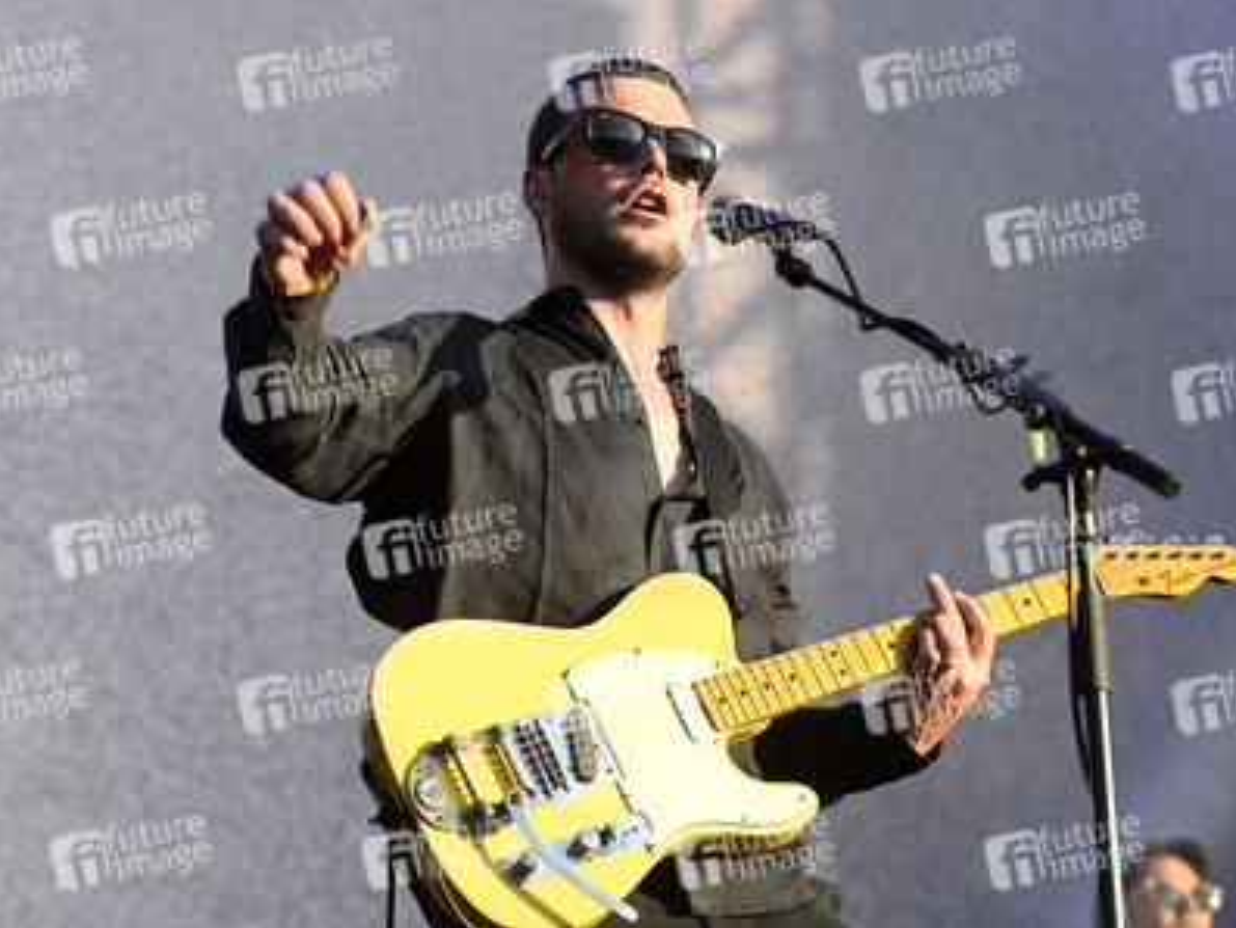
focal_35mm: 120
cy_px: 464
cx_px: 671
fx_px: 4286
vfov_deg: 12.4
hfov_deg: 16.4
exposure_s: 1/500
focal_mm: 110
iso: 200
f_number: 5
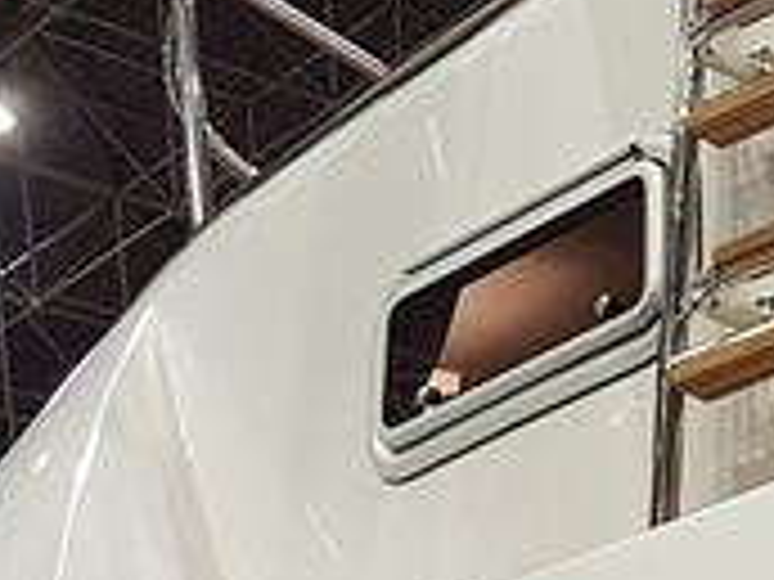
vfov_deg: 12.1
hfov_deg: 14.8
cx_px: 1242
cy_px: 18
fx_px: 2706
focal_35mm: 121
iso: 40
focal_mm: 4.2
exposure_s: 1/50
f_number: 1.7
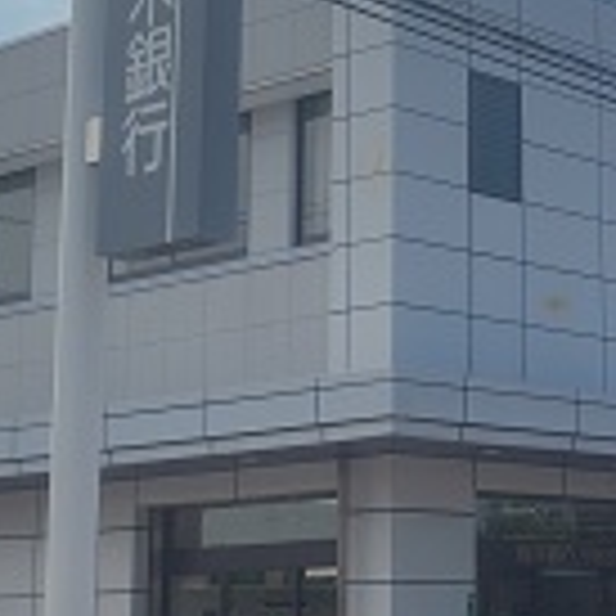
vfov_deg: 18.2
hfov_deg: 17.9
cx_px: 589
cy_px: 207
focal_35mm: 95
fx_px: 1913
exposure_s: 1/3865
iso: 50
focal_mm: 5.6
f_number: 1.9
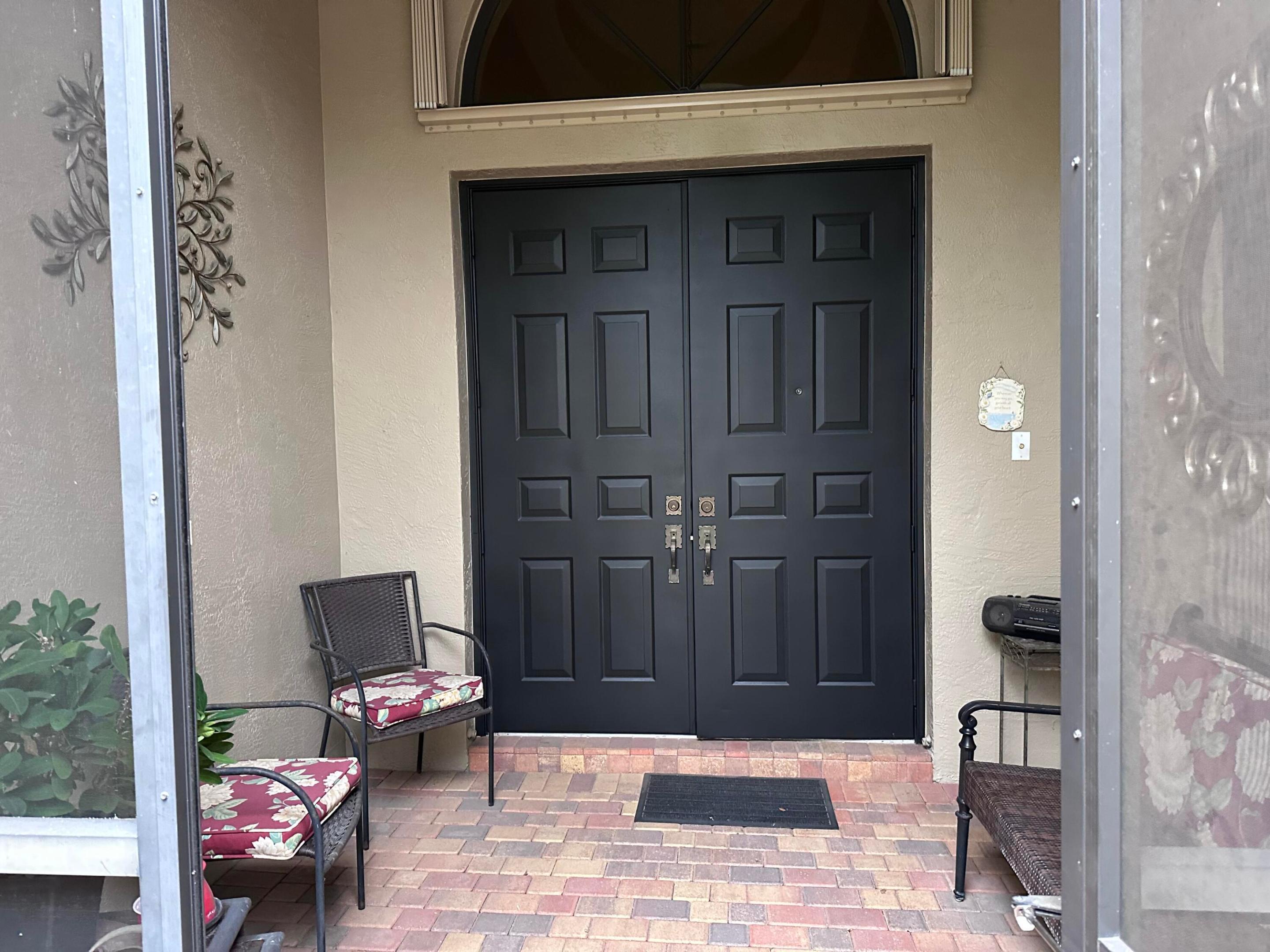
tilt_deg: -2.1
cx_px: 635
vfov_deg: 56.8
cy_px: 476
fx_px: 881
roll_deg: +0.9
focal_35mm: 24
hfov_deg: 71.6
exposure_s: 1/60
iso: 500
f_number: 1.78
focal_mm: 6.86
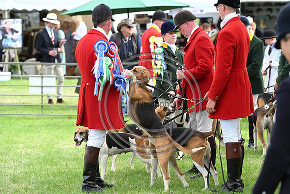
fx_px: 1329
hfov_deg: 12.4
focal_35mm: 165
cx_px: 145
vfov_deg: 8.3
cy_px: 97
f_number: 5.6
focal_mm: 165
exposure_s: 1/1000
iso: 1000
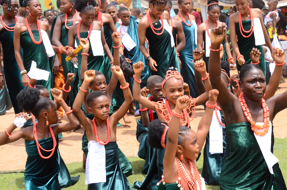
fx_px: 597
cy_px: 95
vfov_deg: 18.1
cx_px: 144
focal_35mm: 75
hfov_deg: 27.0
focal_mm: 50
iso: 1250
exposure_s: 1/1250
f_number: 8
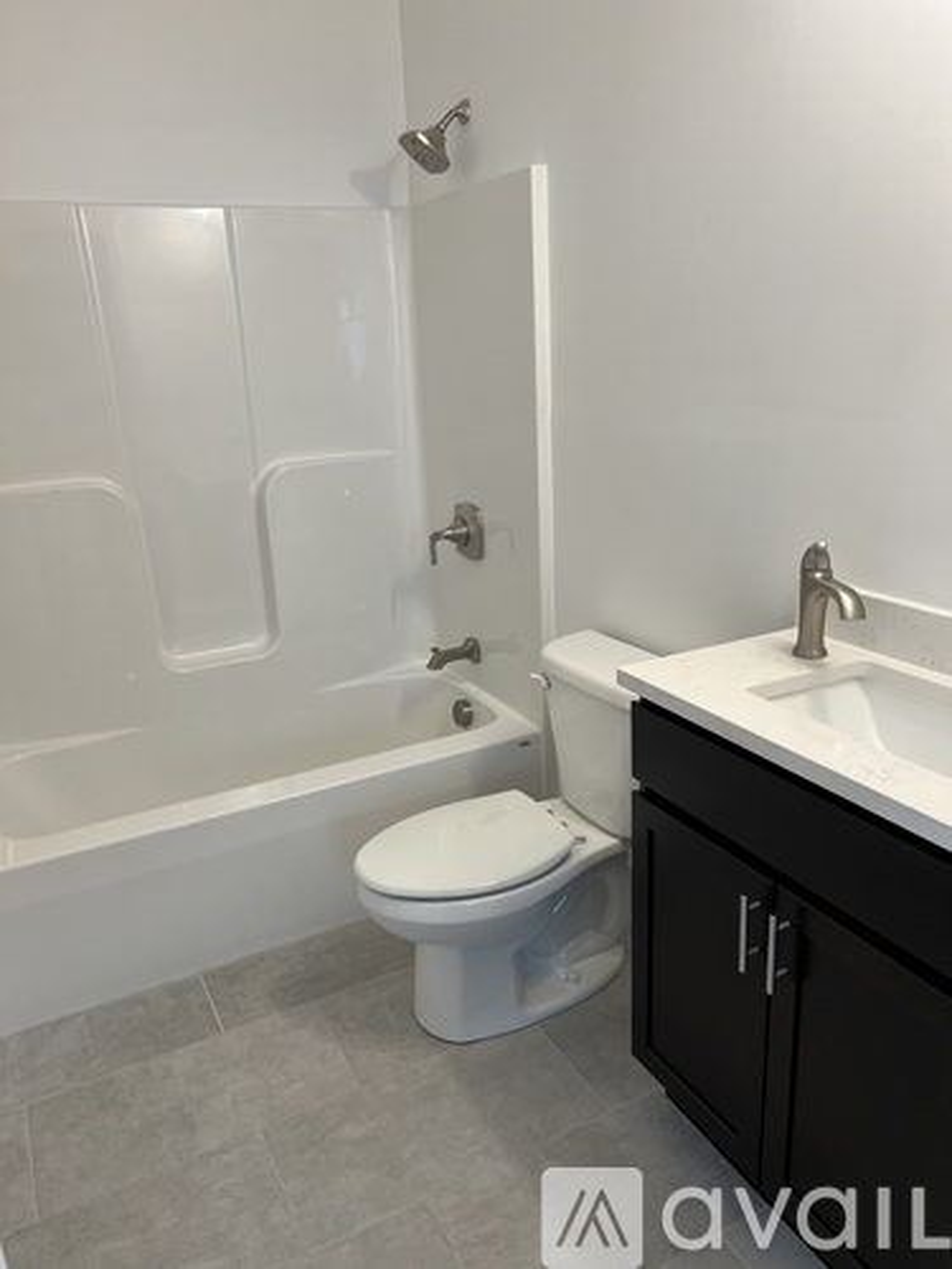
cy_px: 634
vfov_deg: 67.3
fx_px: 953
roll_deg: +2.3
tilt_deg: -17.5
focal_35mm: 26
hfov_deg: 53.1
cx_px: 476
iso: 100
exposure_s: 1/120
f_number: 1.5
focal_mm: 5.7
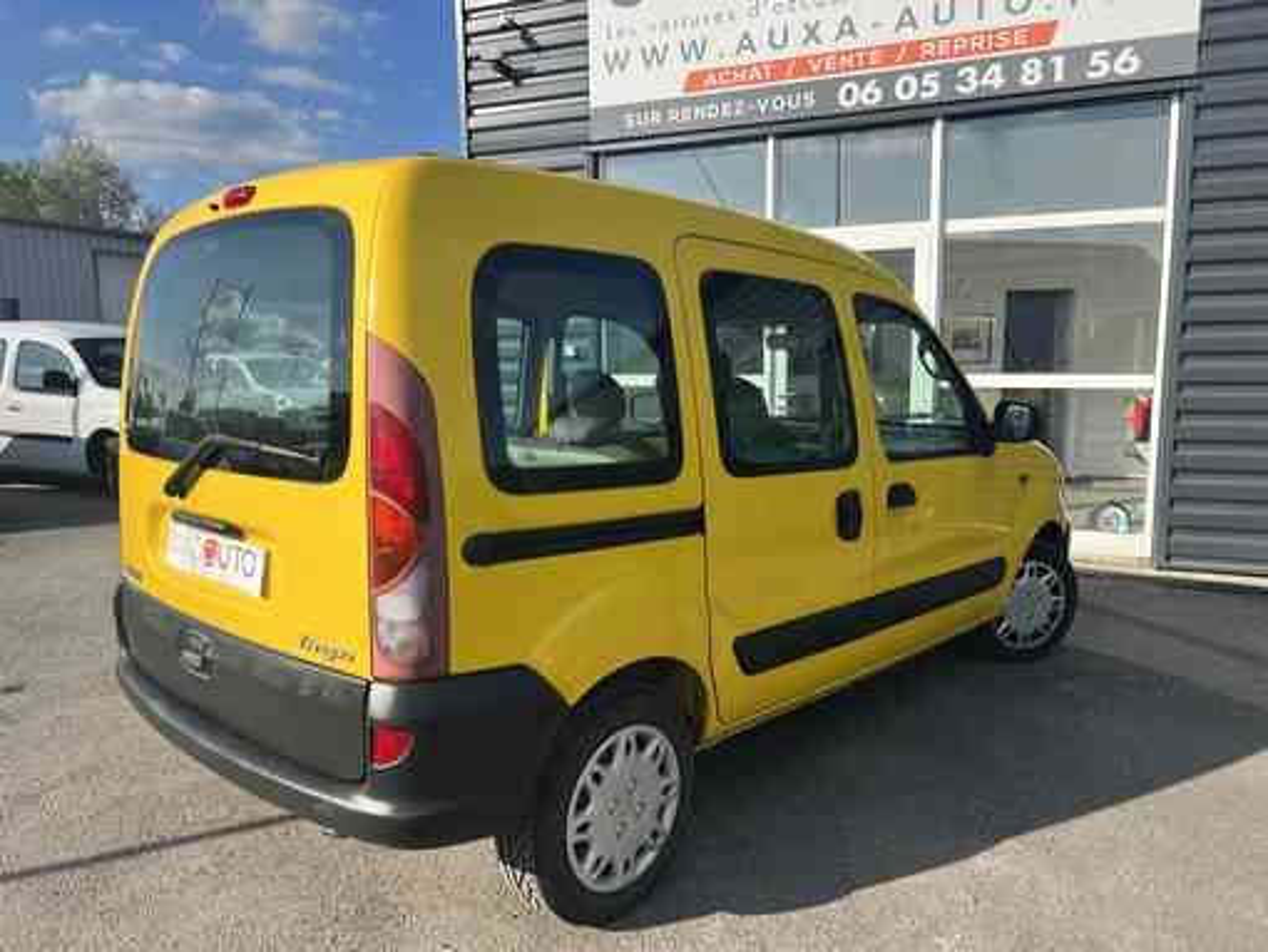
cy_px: 476
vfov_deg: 53.1
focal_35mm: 26
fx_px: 953
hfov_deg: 67.3
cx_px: 634
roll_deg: +0.5
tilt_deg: -7.7
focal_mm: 5.7
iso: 50
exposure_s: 1/3356
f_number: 1.5
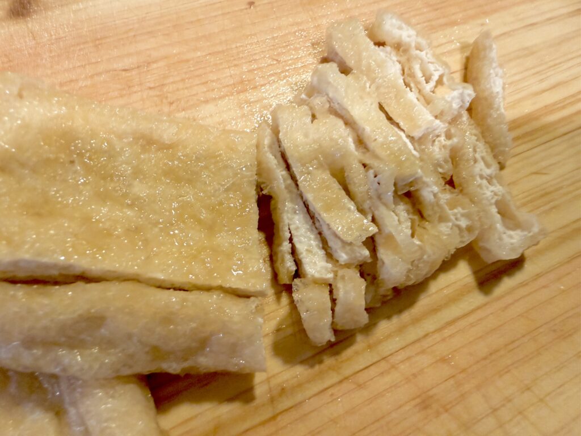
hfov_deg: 71.6
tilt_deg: -53.6
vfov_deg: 56.8
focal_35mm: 24
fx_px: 403
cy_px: 218
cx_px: 290
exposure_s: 1/100
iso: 320
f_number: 2.2
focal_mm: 2.22
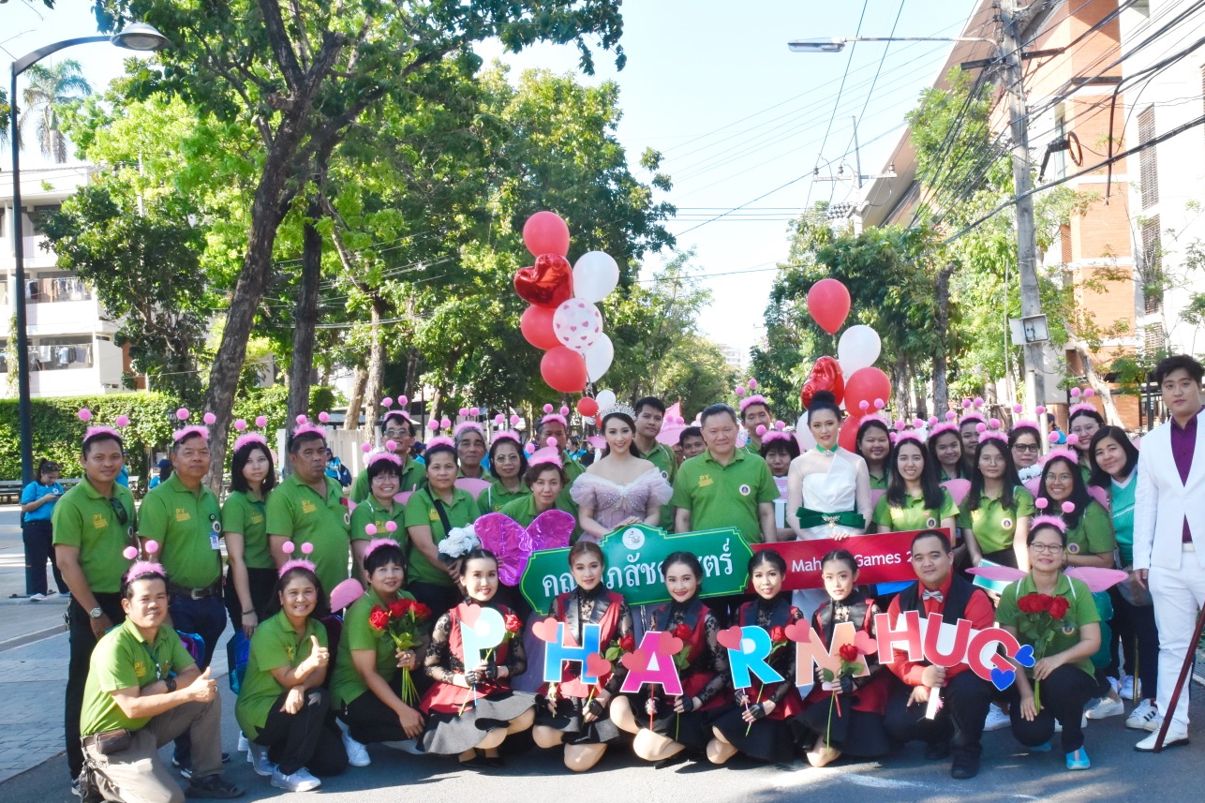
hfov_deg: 54.2
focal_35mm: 35
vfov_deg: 37.8
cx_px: 692
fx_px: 1171
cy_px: 450
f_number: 20
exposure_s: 1/200
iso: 1000
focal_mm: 20
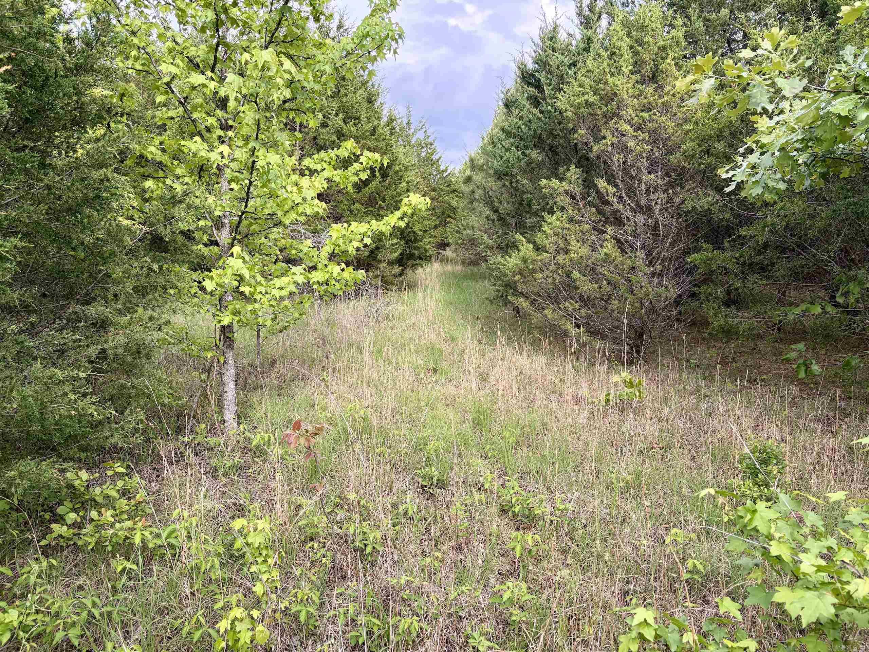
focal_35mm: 26
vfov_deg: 53.1
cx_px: 434
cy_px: 326
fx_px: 653
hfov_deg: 67.3
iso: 50
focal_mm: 5.96
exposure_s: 1/433
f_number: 1.6
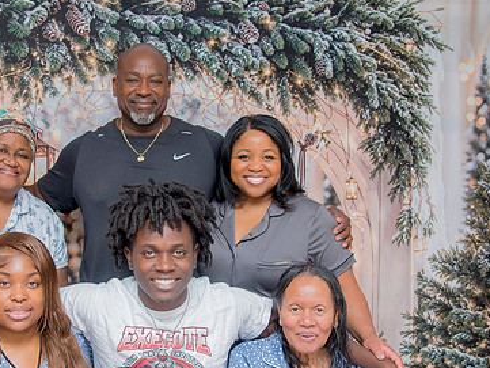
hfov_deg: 36.3
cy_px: 229
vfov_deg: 28.0
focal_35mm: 52
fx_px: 736
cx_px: 147
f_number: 4
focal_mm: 31
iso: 100
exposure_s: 1/200
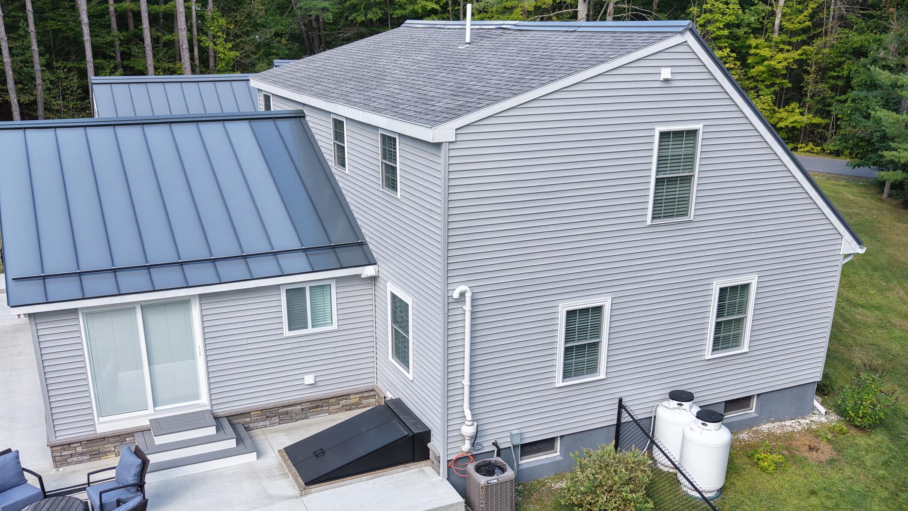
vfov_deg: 31.8
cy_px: 335
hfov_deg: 54.0
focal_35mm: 37
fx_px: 891
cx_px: 451
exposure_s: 1/350
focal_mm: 8.67
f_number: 1.8
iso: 100
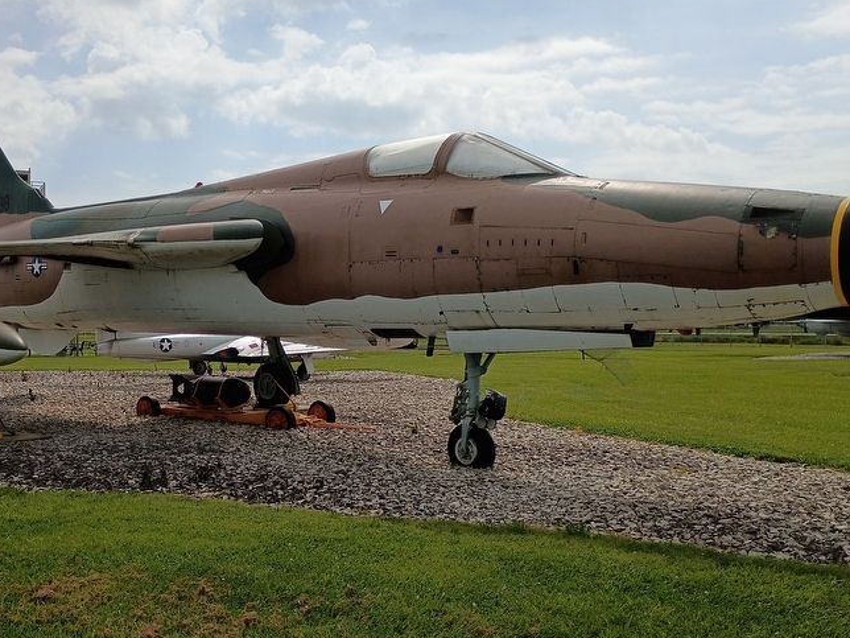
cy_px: 362
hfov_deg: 51.0
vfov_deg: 39.6
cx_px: 343
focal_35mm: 36
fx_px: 884
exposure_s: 1/3012
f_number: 1.8
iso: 104
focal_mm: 4.27
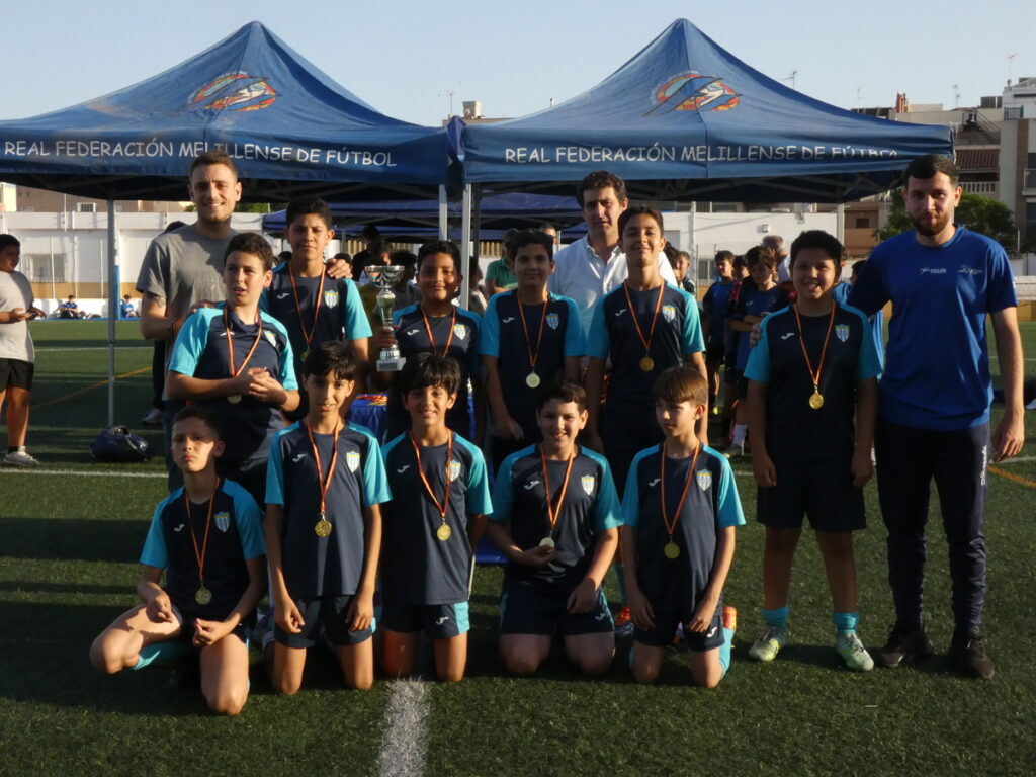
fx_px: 1437
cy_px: 388
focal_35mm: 48
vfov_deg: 30.3
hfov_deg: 39.7
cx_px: 518
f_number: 5.6
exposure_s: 1/800
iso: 400
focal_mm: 8.6
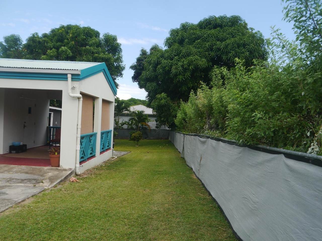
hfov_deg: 56.8
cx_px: 161
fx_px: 298
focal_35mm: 32
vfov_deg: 44.2
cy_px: 120
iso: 160
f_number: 6.3
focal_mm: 16
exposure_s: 1/250
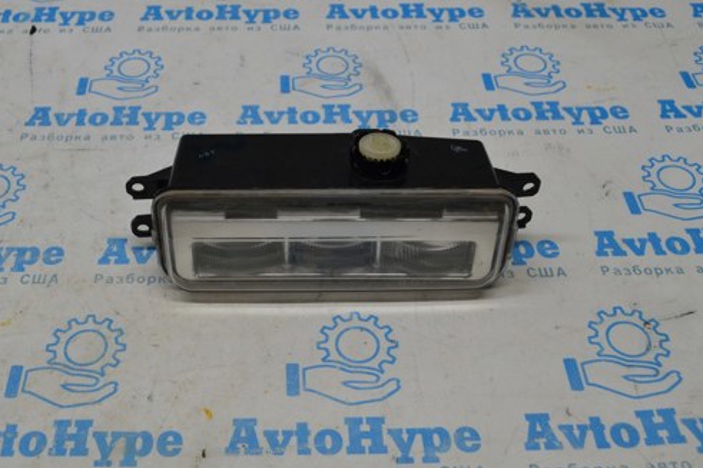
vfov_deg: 31.1
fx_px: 839
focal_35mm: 43
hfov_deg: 45.1
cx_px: 263
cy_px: 190
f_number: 5.6
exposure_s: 1/125
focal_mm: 22
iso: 360
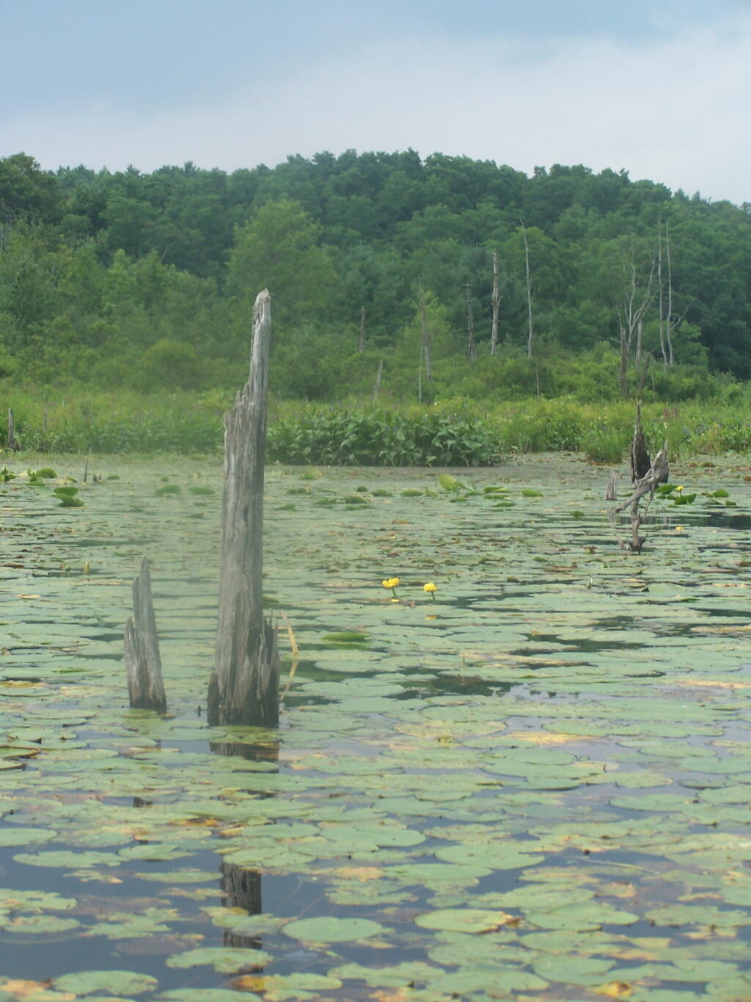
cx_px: 376
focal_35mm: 82
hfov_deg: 18.0
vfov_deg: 23.8
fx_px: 2372
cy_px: 501
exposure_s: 1/250
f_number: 3.2
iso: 80
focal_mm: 13.7
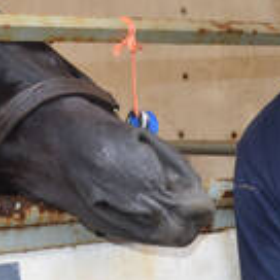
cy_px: 60
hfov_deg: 15.5
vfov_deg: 15.4
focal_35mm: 112
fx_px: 1030
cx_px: 126
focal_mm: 25
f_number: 4
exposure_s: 1/200
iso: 200
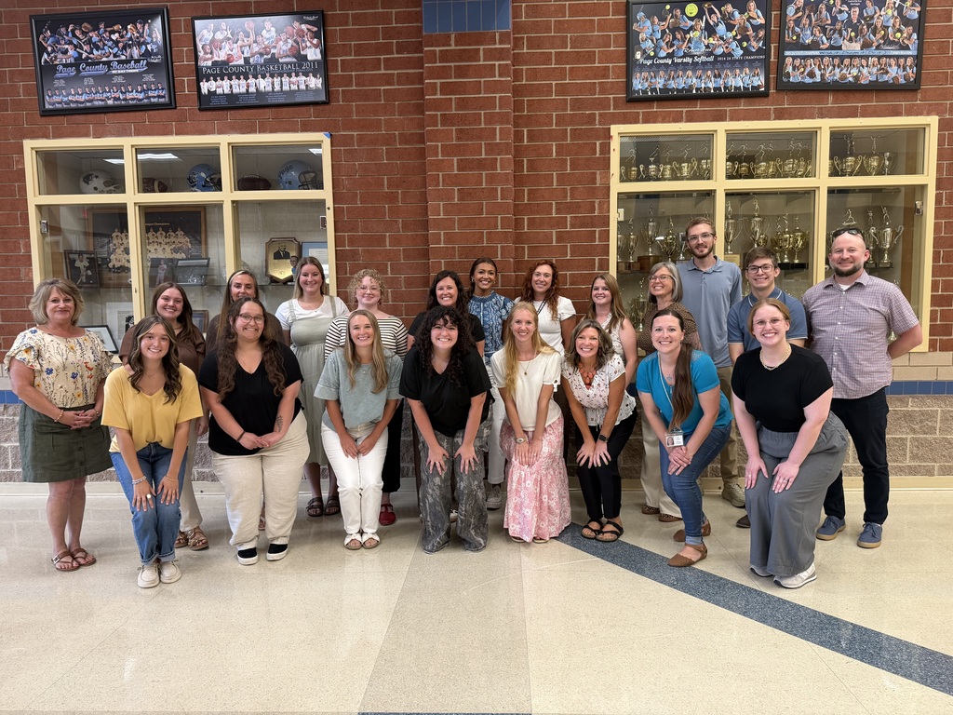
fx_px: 661
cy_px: 358
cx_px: 476
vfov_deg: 56.8
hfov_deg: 71.6
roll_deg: +1.6
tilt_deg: -4.6
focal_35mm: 24
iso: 250
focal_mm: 6.76
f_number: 1.78
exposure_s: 1/60
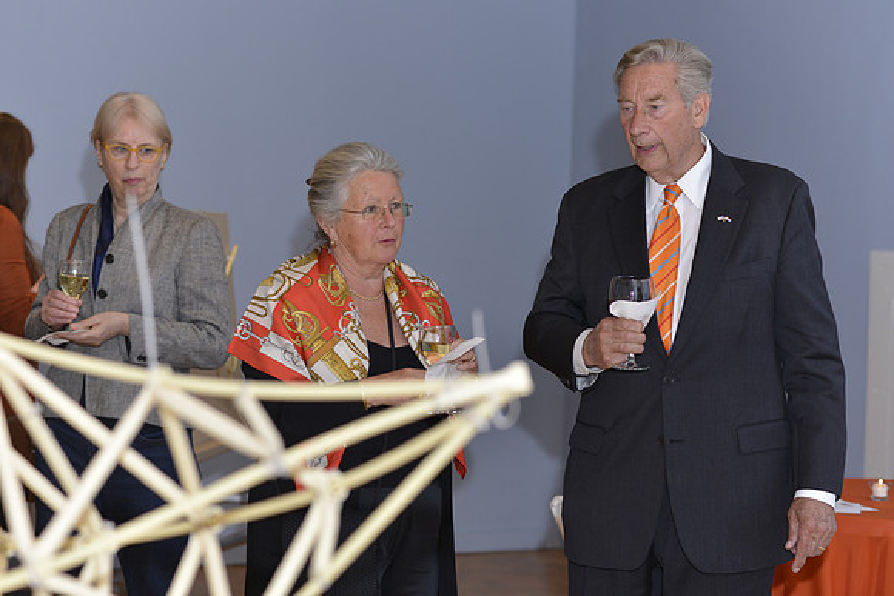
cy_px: 298
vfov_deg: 16.1
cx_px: 447
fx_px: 2111
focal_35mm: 85
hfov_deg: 23.9
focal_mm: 85
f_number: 3.2
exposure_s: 1/125
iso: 320
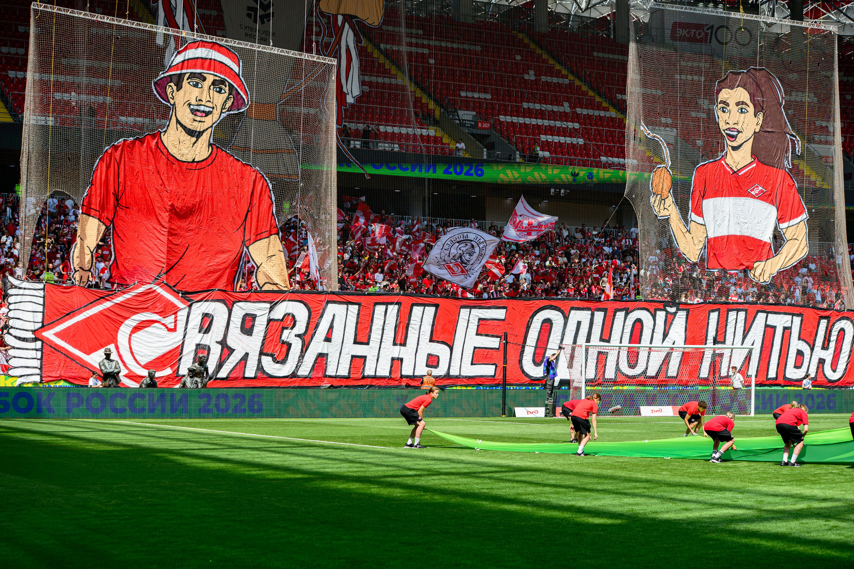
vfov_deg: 19.5
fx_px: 1661
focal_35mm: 70
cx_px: 427
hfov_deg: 28.8
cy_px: 284
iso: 800
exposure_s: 1/4000
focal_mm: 70
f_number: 4.5
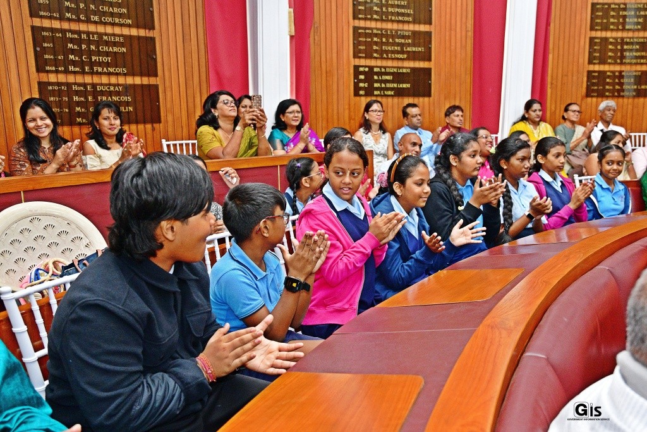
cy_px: 216
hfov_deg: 60.3
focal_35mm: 31
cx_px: 324
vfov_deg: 42.3
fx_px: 557
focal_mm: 31
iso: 2500
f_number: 4.5
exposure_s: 1/160
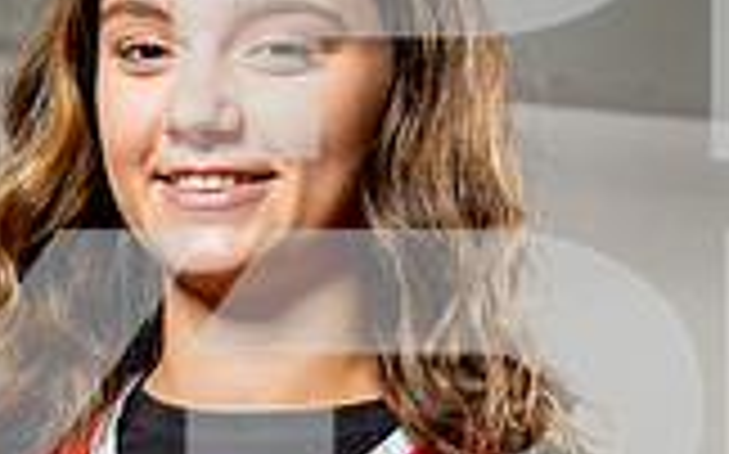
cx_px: 99
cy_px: 470
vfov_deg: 8.0
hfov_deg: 12.8
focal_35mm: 163
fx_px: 3236
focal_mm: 44
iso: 400
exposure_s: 1/250
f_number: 5.6
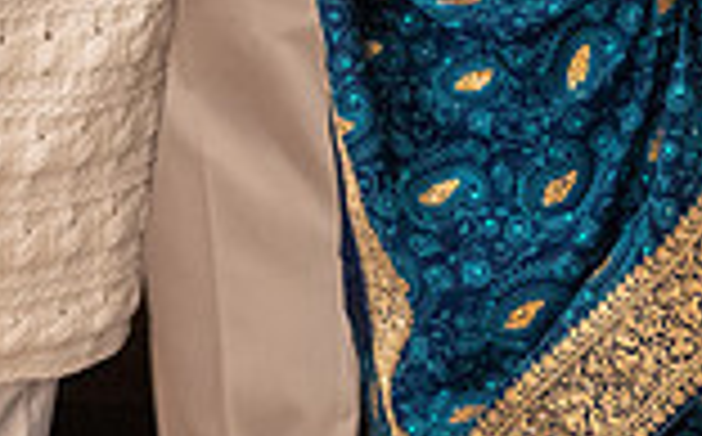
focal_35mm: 334
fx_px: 6381
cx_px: 346
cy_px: -362
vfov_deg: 3.9
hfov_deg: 6.3
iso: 4000
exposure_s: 1/200
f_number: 4.5
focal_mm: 88
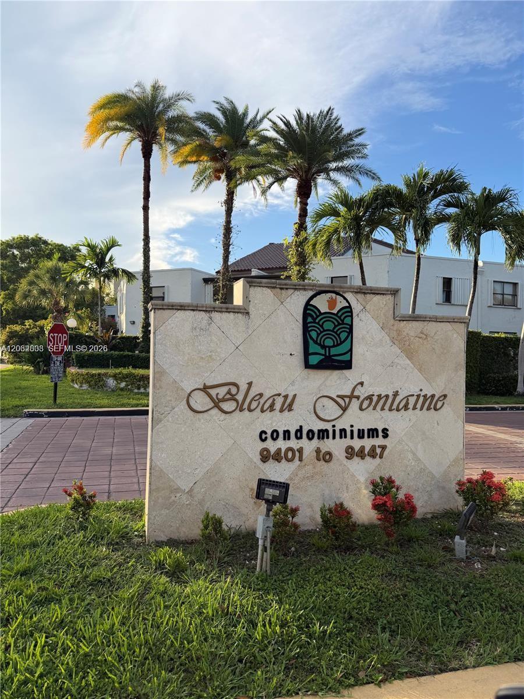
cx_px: 262
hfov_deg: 56.8
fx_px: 484
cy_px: 350
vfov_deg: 71.6
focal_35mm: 24
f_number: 1.78
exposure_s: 1/1410
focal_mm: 6.76
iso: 80
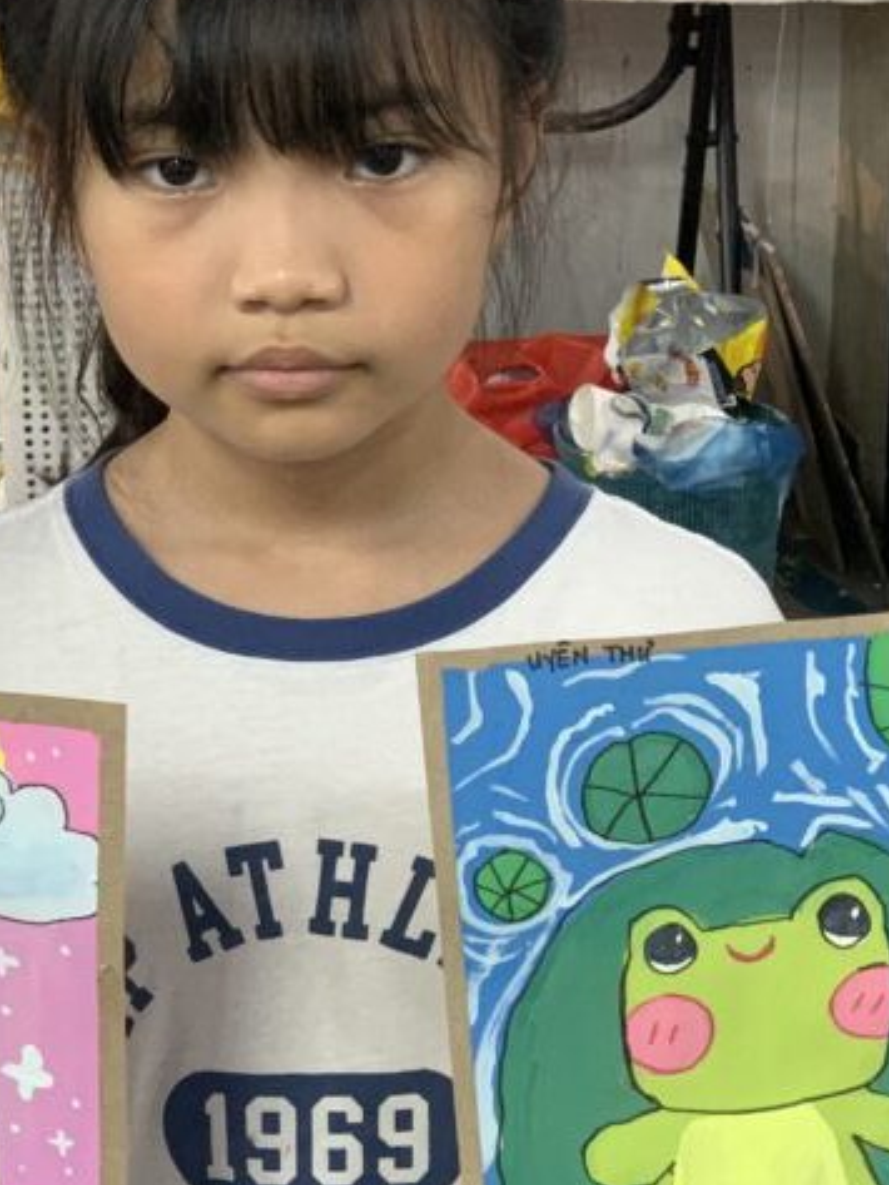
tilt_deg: -23.0
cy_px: 734
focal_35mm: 110
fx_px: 3765
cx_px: 353
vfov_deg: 17.9
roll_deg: +0.3
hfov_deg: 13.5
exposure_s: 1/60
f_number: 2.4
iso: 160
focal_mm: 6
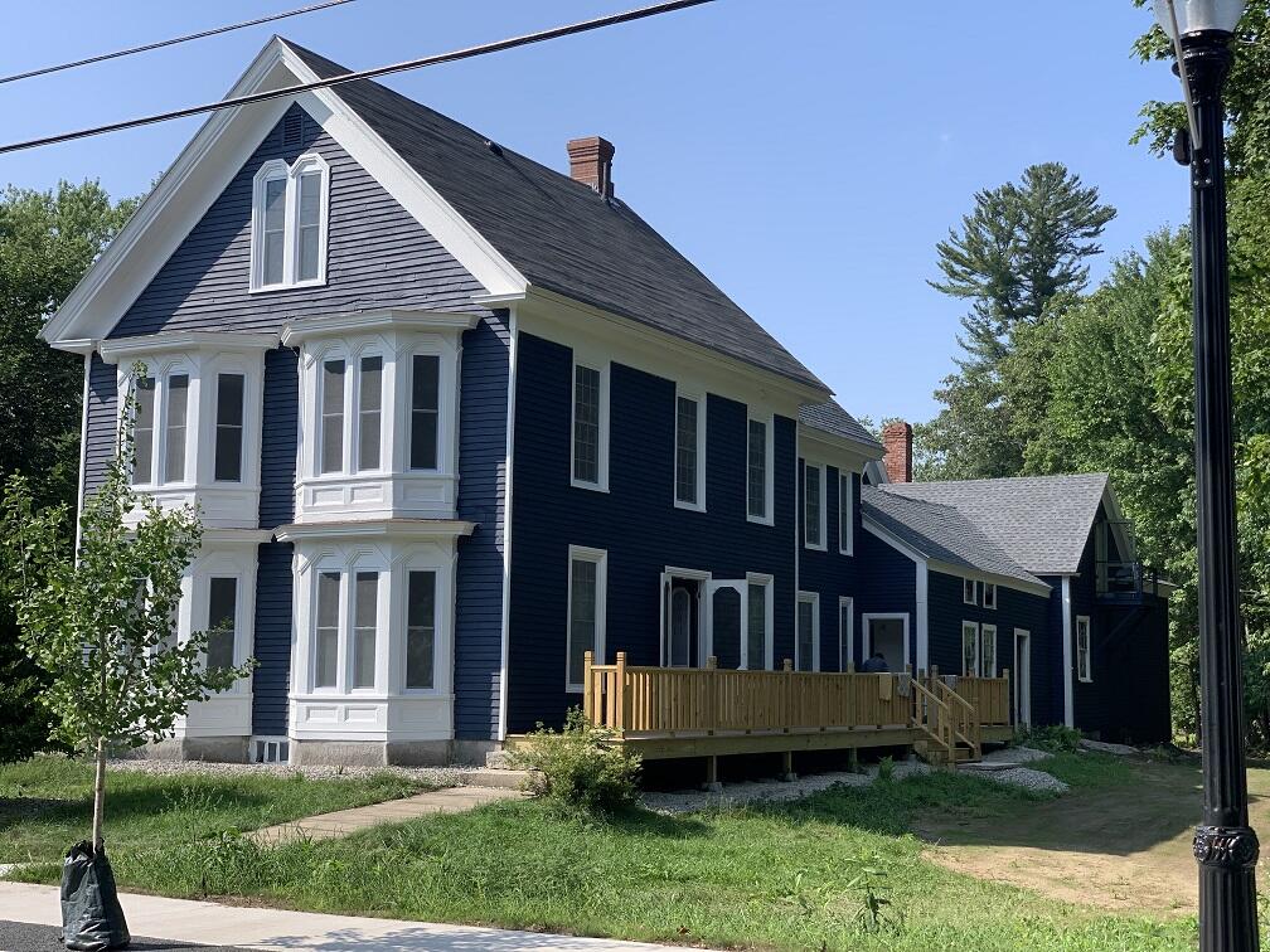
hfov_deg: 36.8
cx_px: 635
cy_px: 476
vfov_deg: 28.0
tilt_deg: +7.3
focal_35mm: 52
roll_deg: -1.2
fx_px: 1908
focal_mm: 6
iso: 16
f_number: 2.4
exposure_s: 1/826
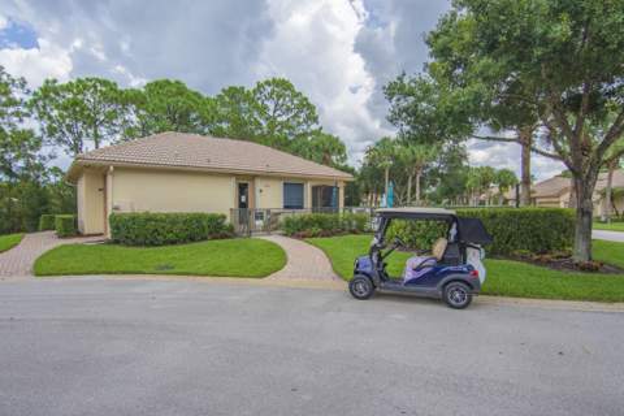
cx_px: 312
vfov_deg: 53.1
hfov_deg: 73.7
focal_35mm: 24
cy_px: 208
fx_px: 416
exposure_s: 1/500
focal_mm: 16
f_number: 8
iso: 360
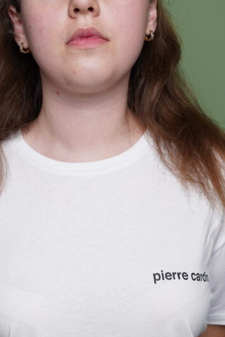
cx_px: 96
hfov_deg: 18.1
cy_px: 194
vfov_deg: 26.8
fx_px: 705
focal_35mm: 75
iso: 500
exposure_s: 1/200
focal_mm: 34.6
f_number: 3.5
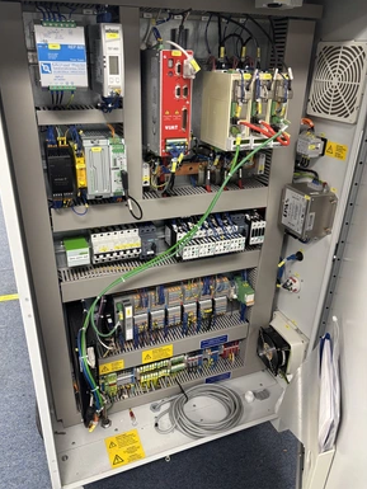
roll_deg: -2.0
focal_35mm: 27
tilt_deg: -25.9
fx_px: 381
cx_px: 178
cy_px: 236
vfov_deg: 65.3
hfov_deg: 51.4
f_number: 1.6
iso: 200
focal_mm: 5.96
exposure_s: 1/60
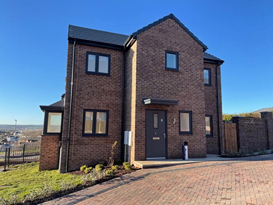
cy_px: 102
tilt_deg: +8.2
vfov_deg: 53.1
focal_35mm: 26
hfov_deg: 67.3
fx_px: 205
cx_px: 136
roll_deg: -0.8
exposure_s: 1/1003
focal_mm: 5.1
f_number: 1.6
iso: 32
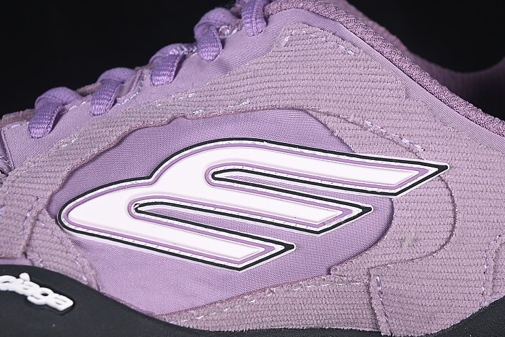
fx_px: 1529
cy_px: 148
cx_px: 292
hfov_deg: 18.7
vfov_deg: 12.6
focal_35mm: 109
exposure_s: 1/80
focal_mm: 50
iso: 160
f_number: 7.1
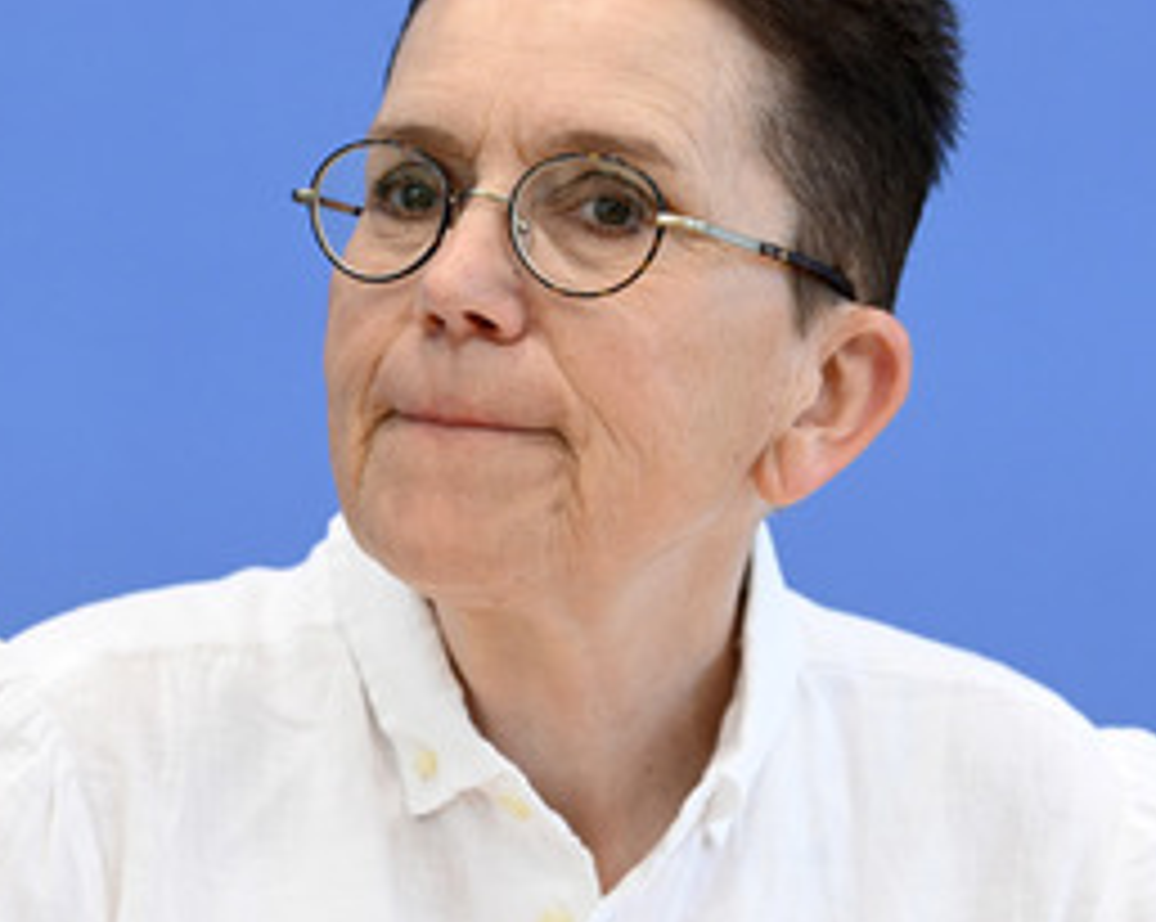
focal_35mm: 206
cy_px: 418
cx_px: 515
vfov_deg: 7.5
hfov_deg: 9.4
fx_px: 7040
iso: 4000
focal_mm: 125
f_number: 5.6
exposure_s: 1/640
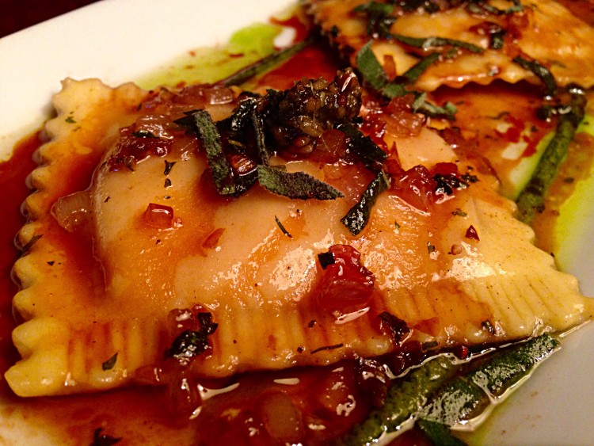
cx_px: 297
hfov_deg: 55.3
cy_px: 223
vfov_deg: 43.0
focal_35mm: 33
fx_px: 566
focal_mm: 4.12
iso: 160
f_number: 2.4
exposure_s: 1/20
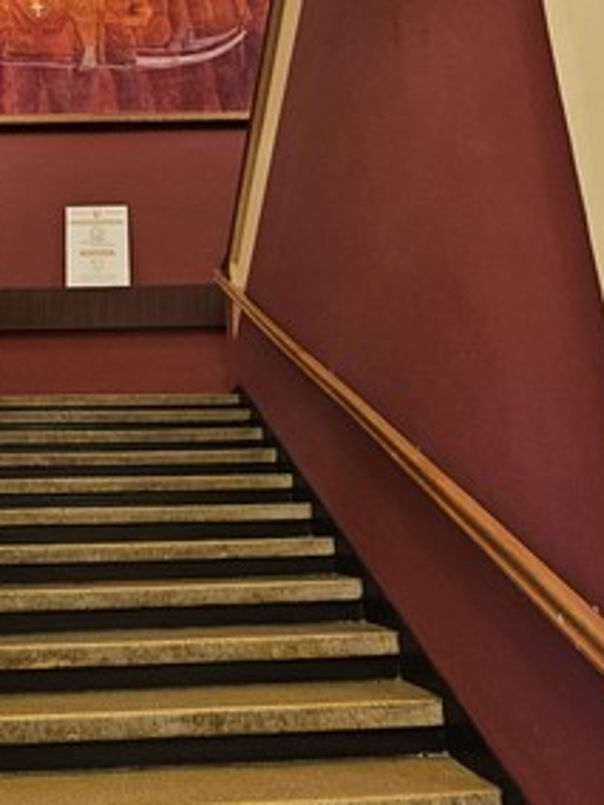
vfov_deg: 56.0
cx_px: 112
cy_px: 289
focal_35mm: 32
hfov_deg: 42.0
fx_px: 744
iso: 640
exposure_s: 1/25
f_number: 2.2
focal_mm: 2.2
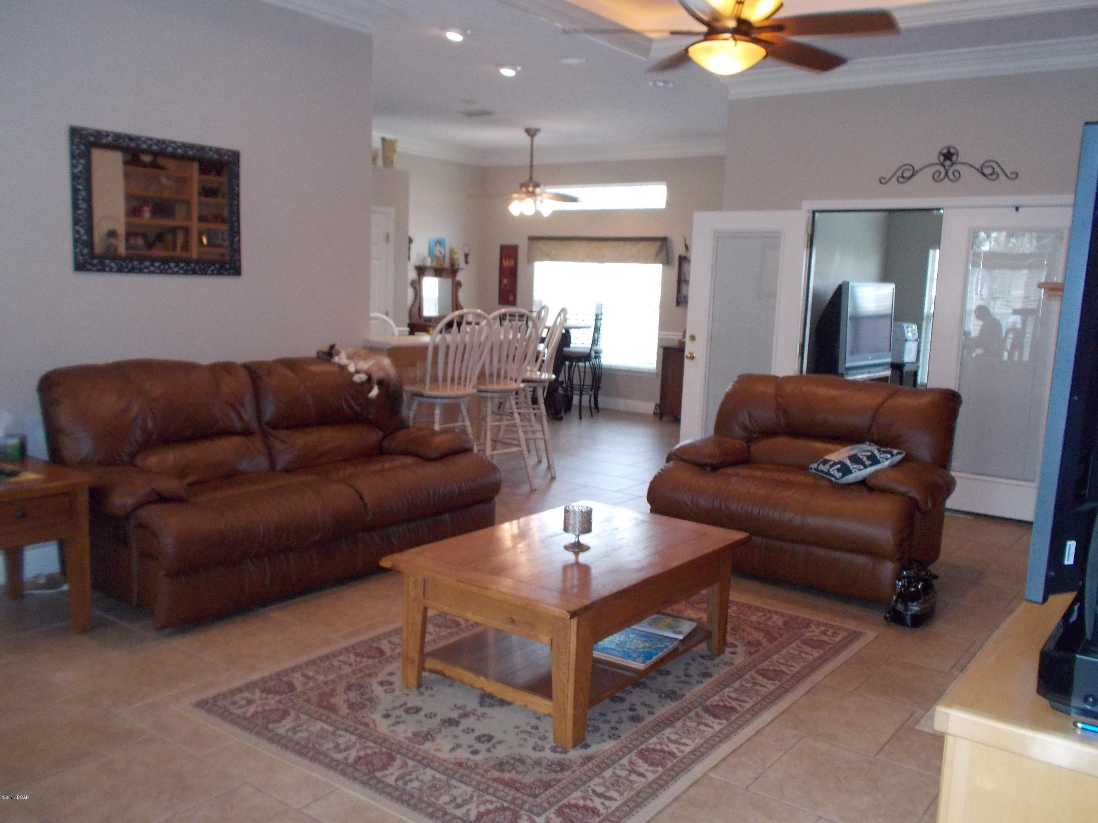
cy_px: 412
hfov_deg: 61.7
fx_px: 920
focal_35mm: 29
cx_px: 549
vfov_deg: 48.2
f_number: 3.3
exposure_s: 1/25
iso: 250
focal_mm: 4.1
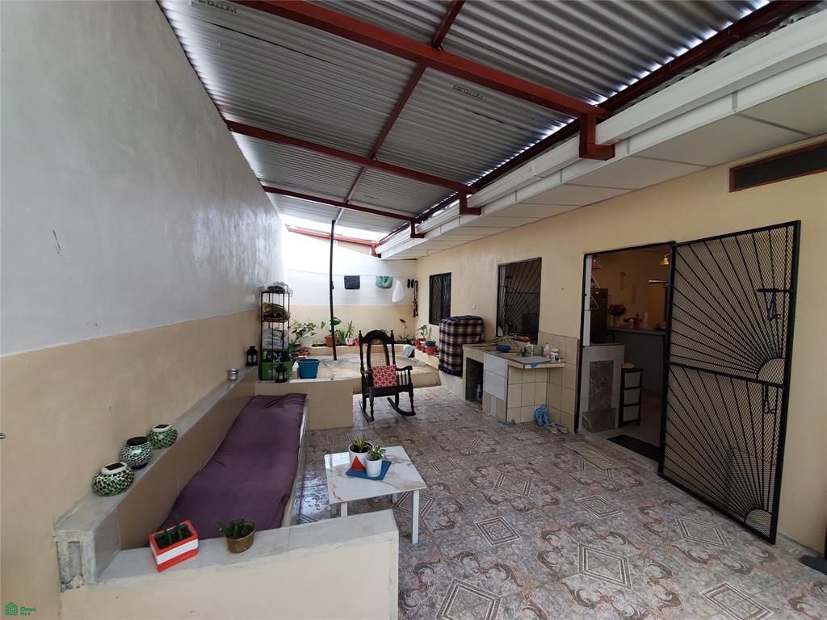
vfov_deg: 89.9
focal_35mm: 13
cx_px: 414
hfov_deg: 106.2
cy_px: 310
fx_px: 311
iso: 100
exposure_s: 1/60
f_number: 2.2
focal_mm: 1.8
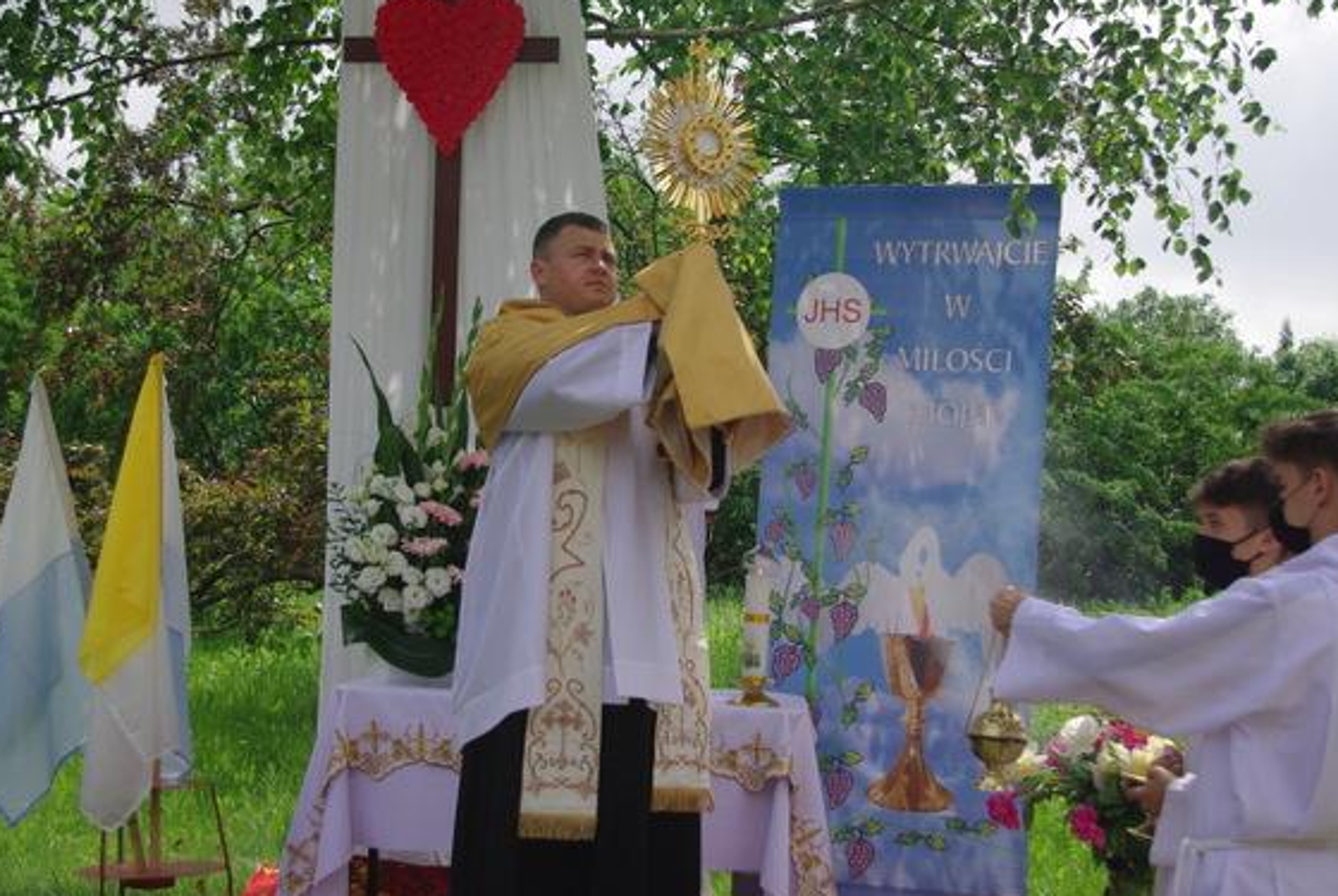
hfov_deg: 33.3
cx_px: 600
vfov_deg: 22.7
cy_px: 399
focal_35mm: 60
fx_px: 2233
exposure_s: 1/1000
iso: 140
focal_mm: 28
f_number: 4
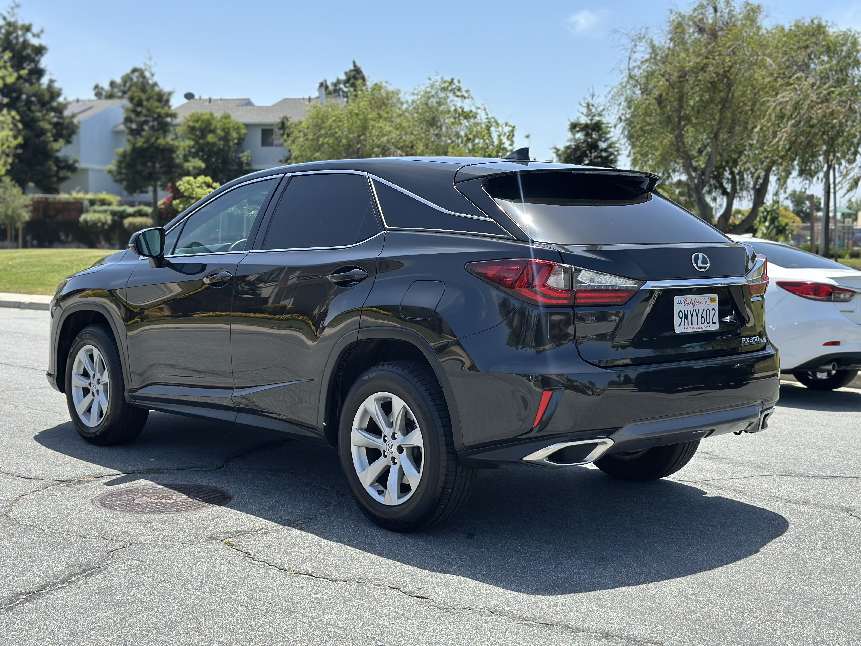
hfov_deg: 39.7
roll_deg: -2.0
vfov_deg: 30.3
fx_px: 1194
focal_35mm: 48
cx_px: 430
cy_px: 323
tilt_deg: -3.2
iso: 80
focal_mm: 6.86
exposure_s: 1/2252
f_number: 1.78
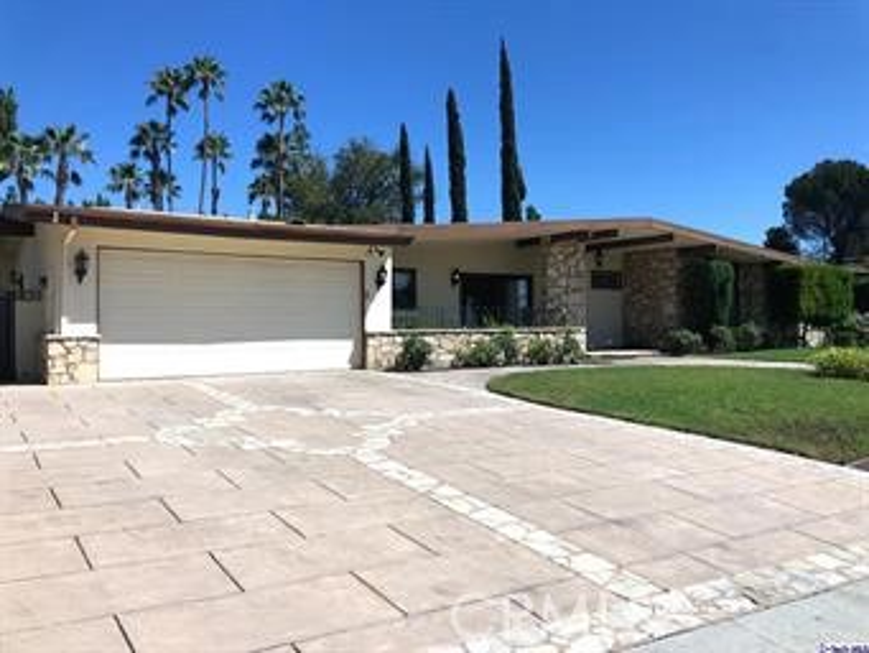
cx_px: 434
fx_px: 703
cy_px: 326
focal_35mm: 28
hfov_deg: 63.4
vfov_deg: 49.8
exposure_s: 1/5348
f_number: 1.8
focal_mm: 4
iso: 25
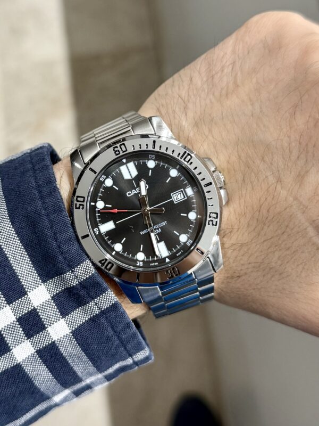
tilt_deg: -70.4
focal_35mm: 24
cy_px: 213
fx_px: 295
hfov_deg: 56.8
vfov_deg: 71.6
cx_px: 160
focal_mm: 6.76
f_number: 1.78
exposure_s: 1/50
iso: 200
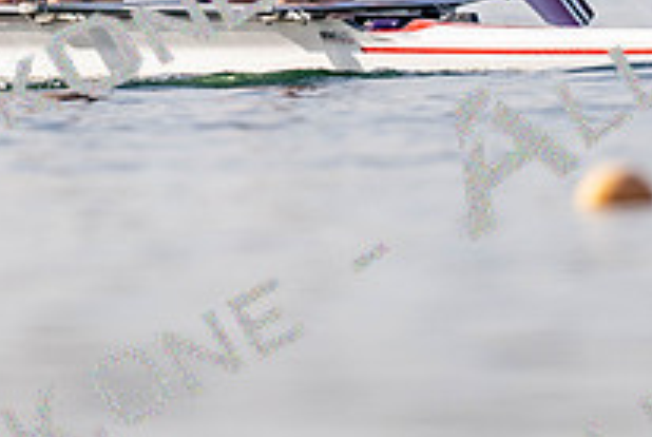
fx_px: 30579
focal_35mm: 1686
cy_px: -62
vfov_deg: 0.8
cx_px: 184
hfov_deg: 1.2
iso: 125
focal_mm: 600
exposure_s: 1/2500
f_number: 4
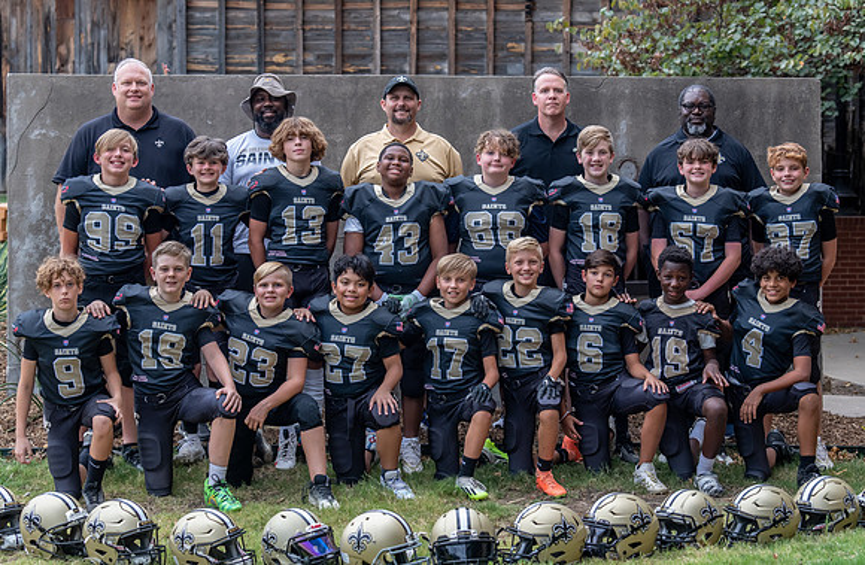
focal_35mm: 81
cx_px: 475
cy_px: 249
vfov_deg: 16.6
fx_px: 1933
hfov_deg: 25.2
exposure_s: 1/320
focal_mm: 70
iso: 1000
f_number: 4
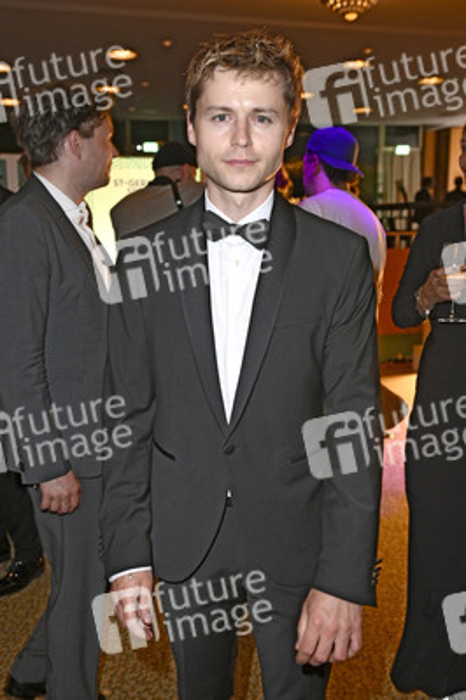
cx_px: 233
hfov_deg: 37.8
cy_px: 350
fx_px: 681
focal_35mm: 35
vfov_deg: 54.5
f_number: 4
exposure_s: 1/100
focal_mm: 35
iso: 1600
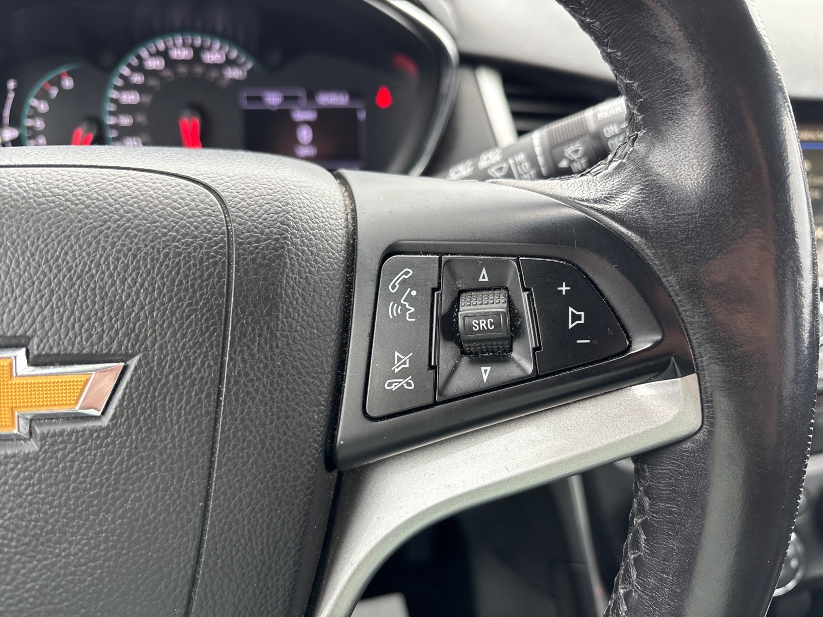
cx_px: 412
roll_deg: -0.8
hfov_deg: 67.3
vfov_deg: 53.1
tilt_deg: -29.0
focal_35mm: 26
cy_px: 308
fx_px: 618
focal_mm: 5.96
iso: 125
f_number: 1.6
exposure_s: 1/89
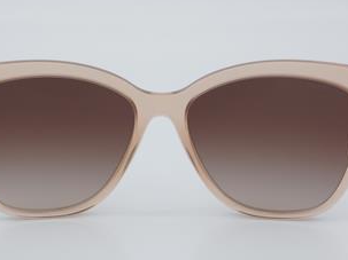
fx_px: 1051
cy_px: 121
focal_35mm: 105
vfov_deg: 14.1
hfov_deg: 18.8
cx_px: 162
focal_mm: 55
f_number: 32
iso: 100
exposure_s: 1/4
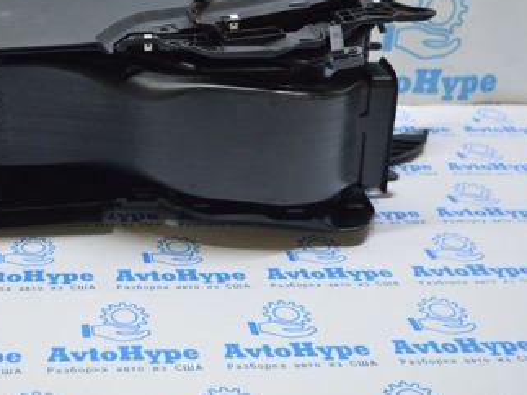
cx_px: 80
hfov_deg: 31.1
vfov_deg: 24.1
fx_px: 912
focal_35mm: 60
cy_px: 87
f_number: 3.8
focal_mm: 21
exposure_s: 1/50
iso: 400
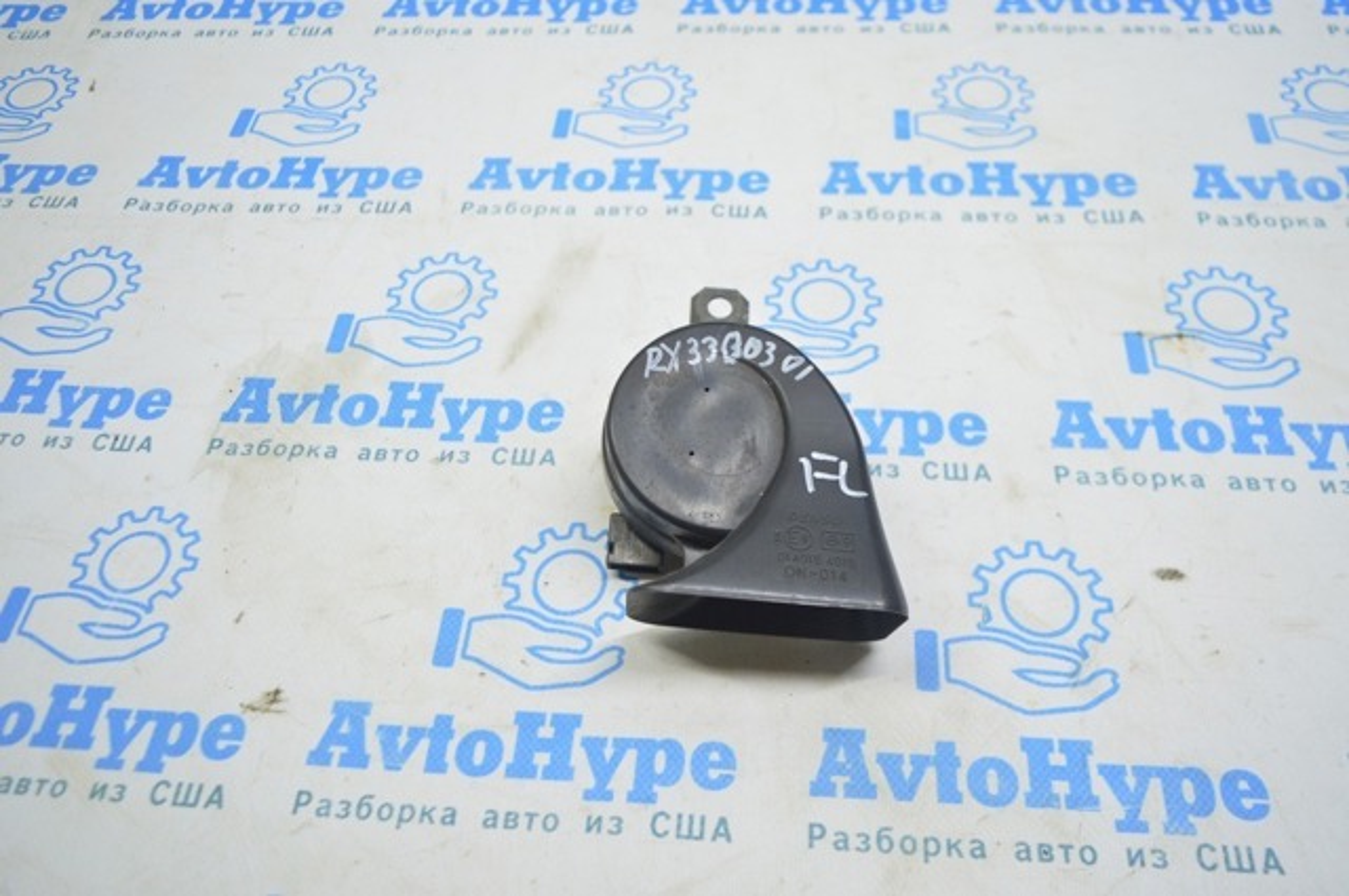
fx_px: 1123
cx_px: 674
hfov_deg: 62.0
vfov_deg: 43.5
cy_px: 448
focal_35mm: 30
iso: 400
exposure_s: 1/40
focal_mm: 20
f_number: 3.5
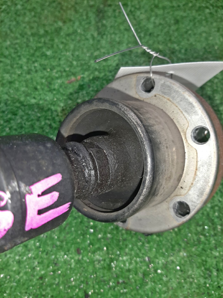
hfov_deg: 53.1
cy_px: 149
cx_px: 112
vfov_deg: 67.3
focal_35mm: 26
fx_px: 223
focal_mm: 3.93
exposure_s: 1/50
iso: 75
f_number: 1.7
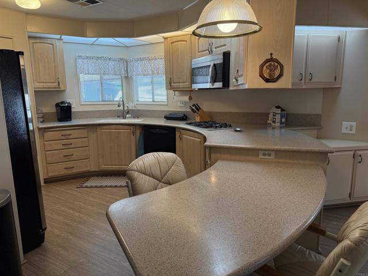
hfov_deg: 71.6
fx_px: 255
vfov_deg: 56.8
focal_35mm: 24
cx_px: 184
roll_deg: +0.3
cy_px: 138
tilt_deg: -9.2
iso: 200
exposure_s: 1/120
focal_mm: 6.76
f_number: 1.78
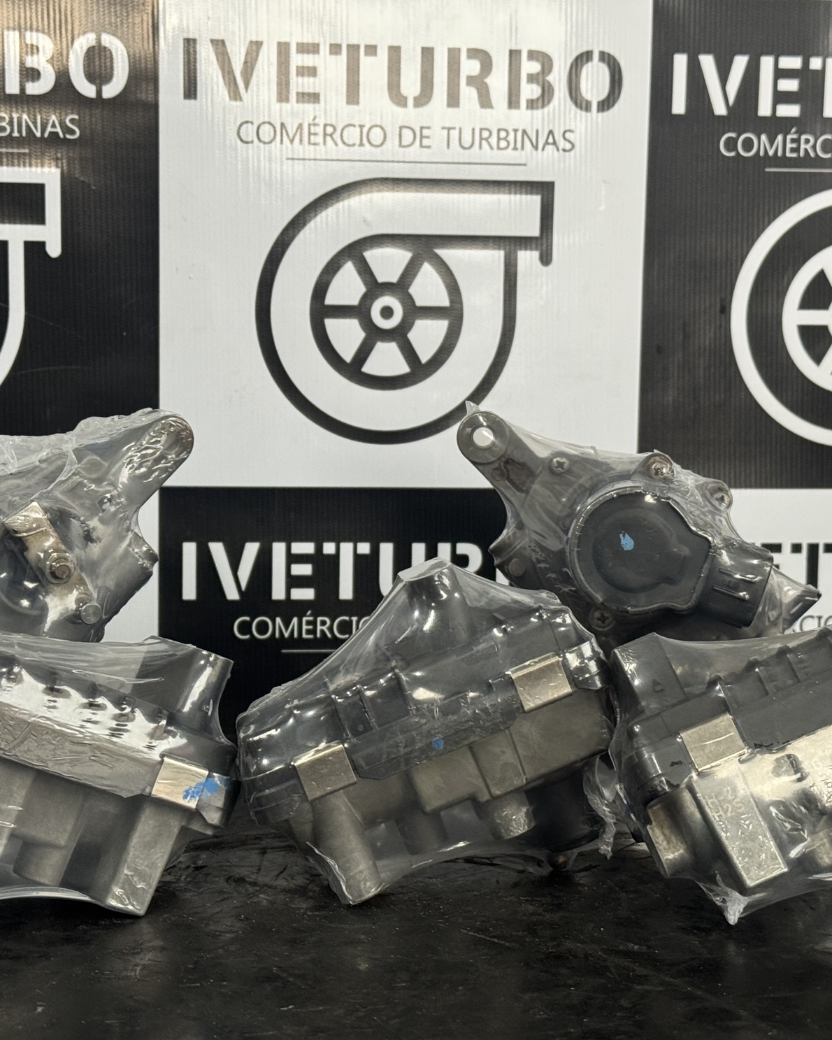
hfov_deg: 24.2
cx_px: 379
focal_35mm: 63
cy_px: 517
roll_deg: -0.3
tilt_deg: -5.8
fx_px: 1939
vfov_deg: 30.0
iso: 250
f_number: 1.78
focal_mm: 6.76
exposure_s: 1/60
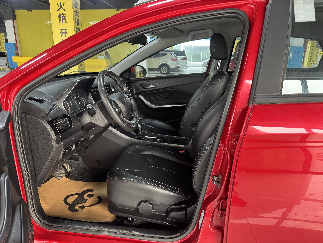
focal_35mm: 24
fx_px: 224
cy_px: 122
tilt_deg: -15.7
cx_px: 162
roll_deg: -0.3
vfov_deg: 56.8
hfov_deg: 71.6
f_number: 1.78
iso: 320
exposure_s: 1/50
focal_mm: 6.76
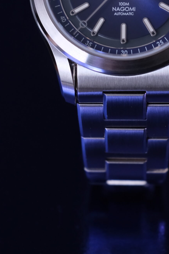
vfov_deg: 13.9
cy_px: 59
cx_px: 126
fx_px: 1035
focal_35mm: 147
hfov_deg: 9.3
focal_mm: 50
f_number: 5
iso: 1600
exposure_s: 1/20
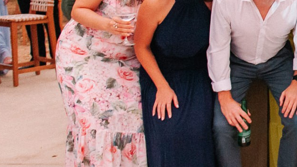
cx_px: 421
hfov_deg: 22.6
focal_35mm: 80
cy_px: 1
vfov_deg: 14.9
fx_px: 630
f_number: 2.8
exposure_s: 1/100
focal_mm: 24
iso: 2000
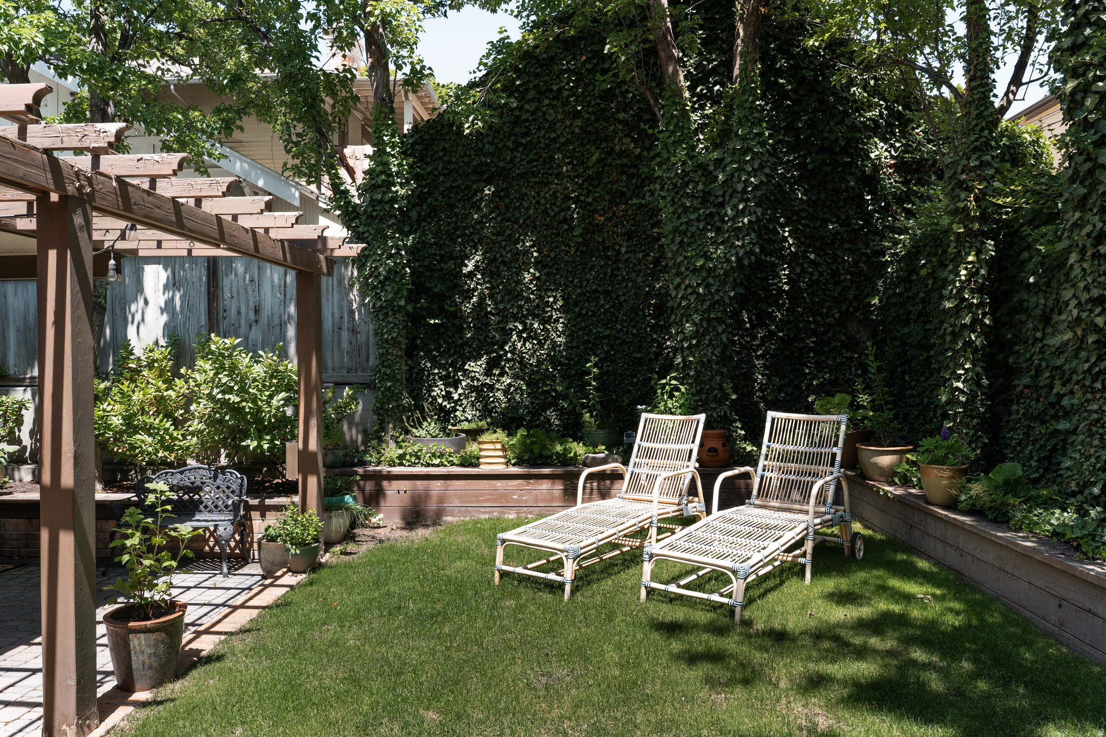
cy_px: 368
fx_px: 737
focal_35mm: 24
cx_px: 553
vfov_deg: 53.1
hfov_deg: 73.7
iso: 100
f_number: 8
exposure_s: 1/200
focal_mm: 24
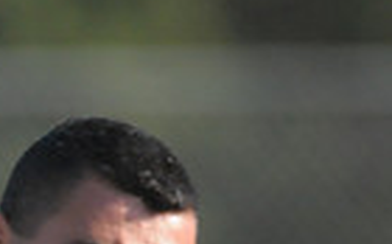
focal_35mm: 2539
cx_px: -417
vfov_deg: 0.5
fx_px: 27081
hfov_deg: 0.8
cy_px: 495
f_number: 4
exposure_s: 1/5000
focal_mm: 400
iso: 1600
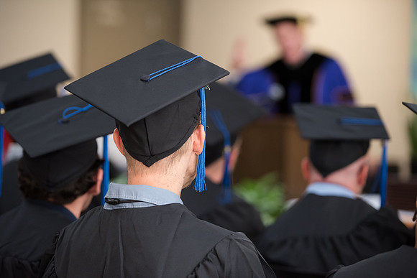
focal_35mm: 130
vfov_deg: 10.6
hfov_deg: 15.8
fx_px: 1506
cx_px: 208
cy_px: 139
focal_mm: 130
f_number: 2.8
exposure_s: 1/200
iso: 2500
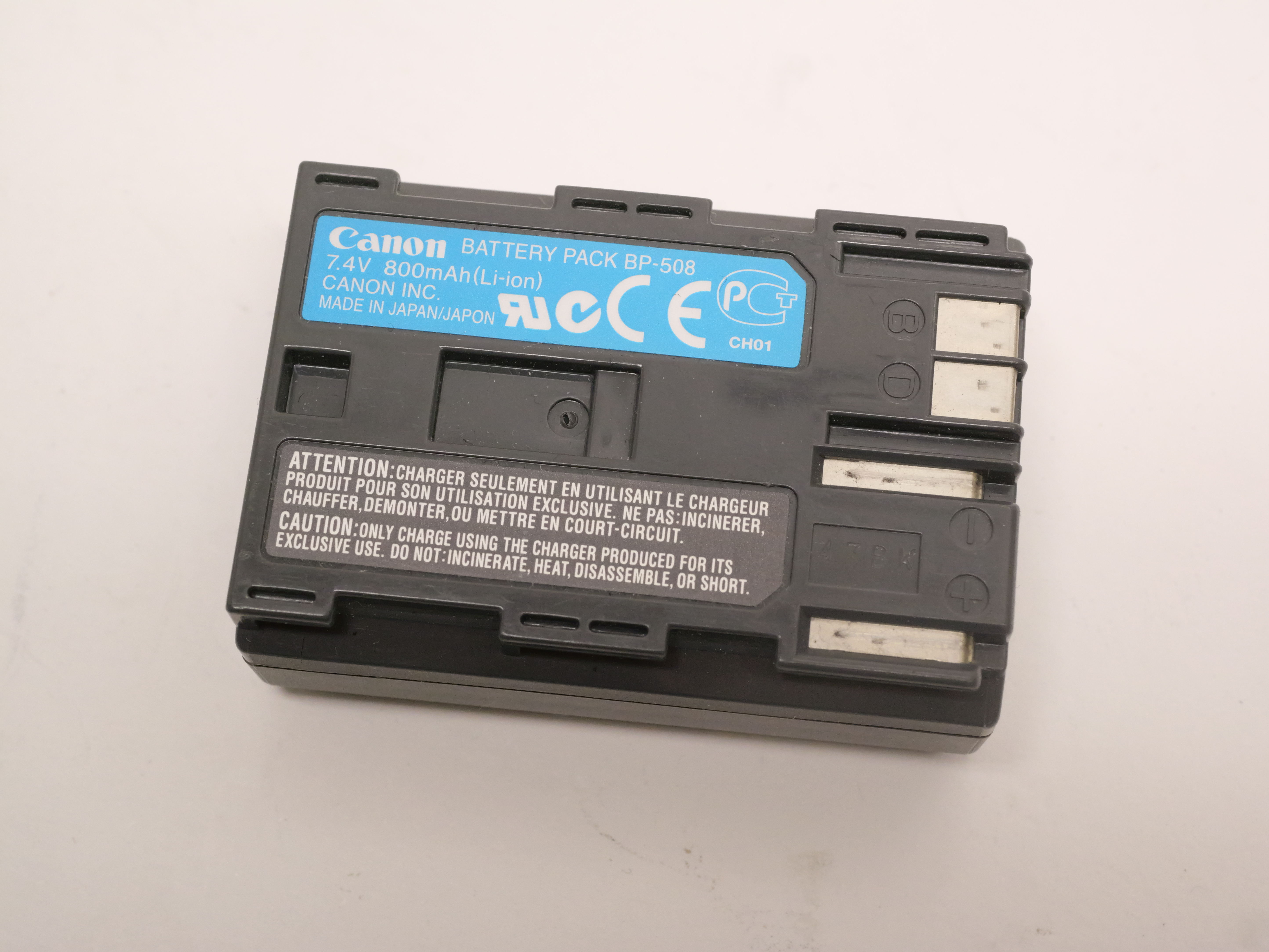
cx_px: 634
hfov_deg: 32.2
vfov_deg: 24.4
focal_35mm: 60
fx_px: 2200
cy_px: 476
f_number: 7.1
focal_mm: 30
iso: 2500
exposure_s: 1/125
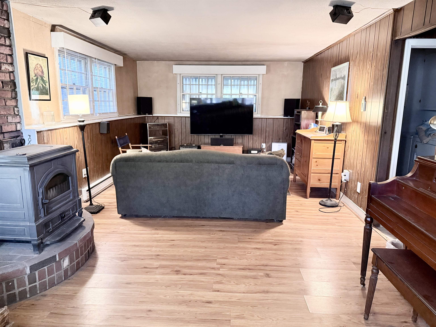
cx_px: 218
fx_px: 302
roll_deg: -0.8
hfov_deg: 71.6
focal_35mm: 24
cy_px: 164
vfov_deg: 56.8
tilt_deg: -10.8
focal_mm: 6.76
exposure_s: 1/40
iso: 640
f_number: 1.78
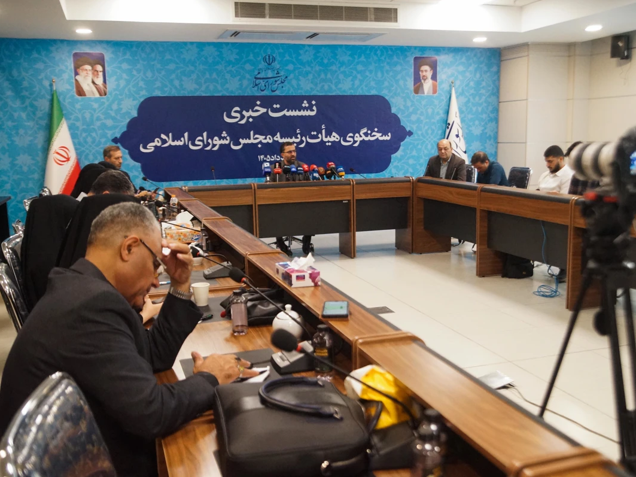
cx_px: 334
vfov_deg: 37.7
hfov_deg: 49.0
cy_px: 238
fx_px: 698
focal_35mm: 38
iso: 6400
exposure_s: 1/320
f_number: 3.5
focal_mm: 35
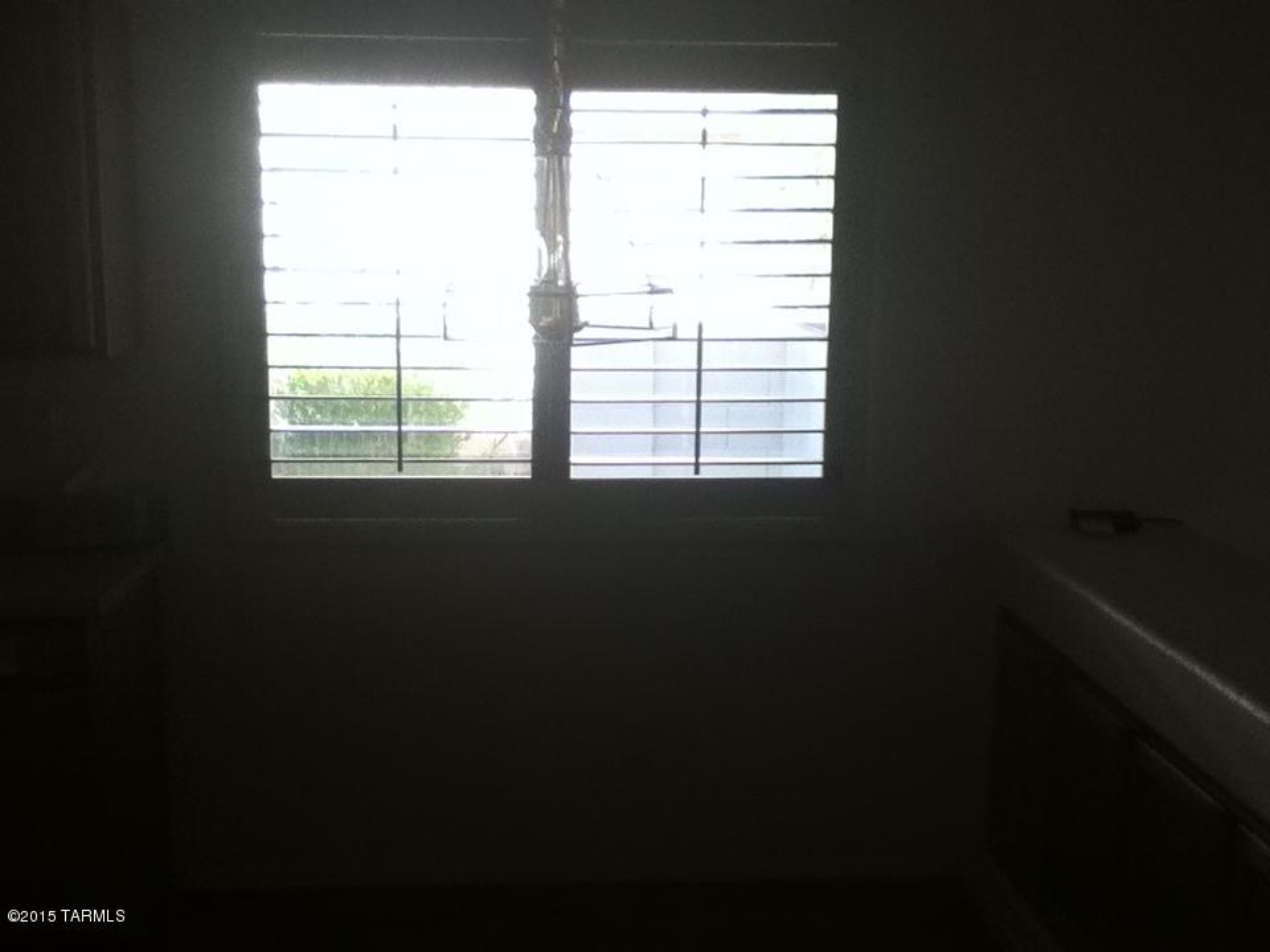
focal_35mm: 32
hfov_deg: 56.8
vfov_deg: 44.2
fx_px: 1174
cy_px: 476
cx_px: 635
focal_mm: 3.85
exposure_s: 1/120
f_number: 2.4
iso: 125
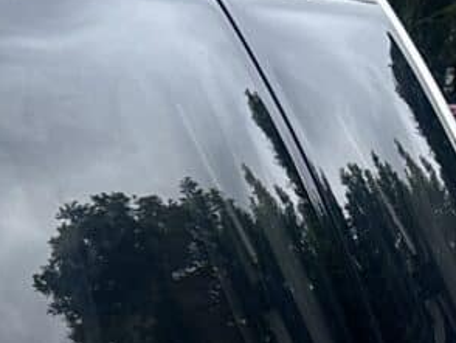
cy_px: 551
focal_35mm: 167
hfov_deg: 10.3
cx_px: -611
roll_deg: -1.8
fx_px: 2202
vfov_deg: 8.6
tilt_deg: -9.0
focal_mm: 6.86
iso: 80
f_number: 1.78
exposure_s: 1/2591
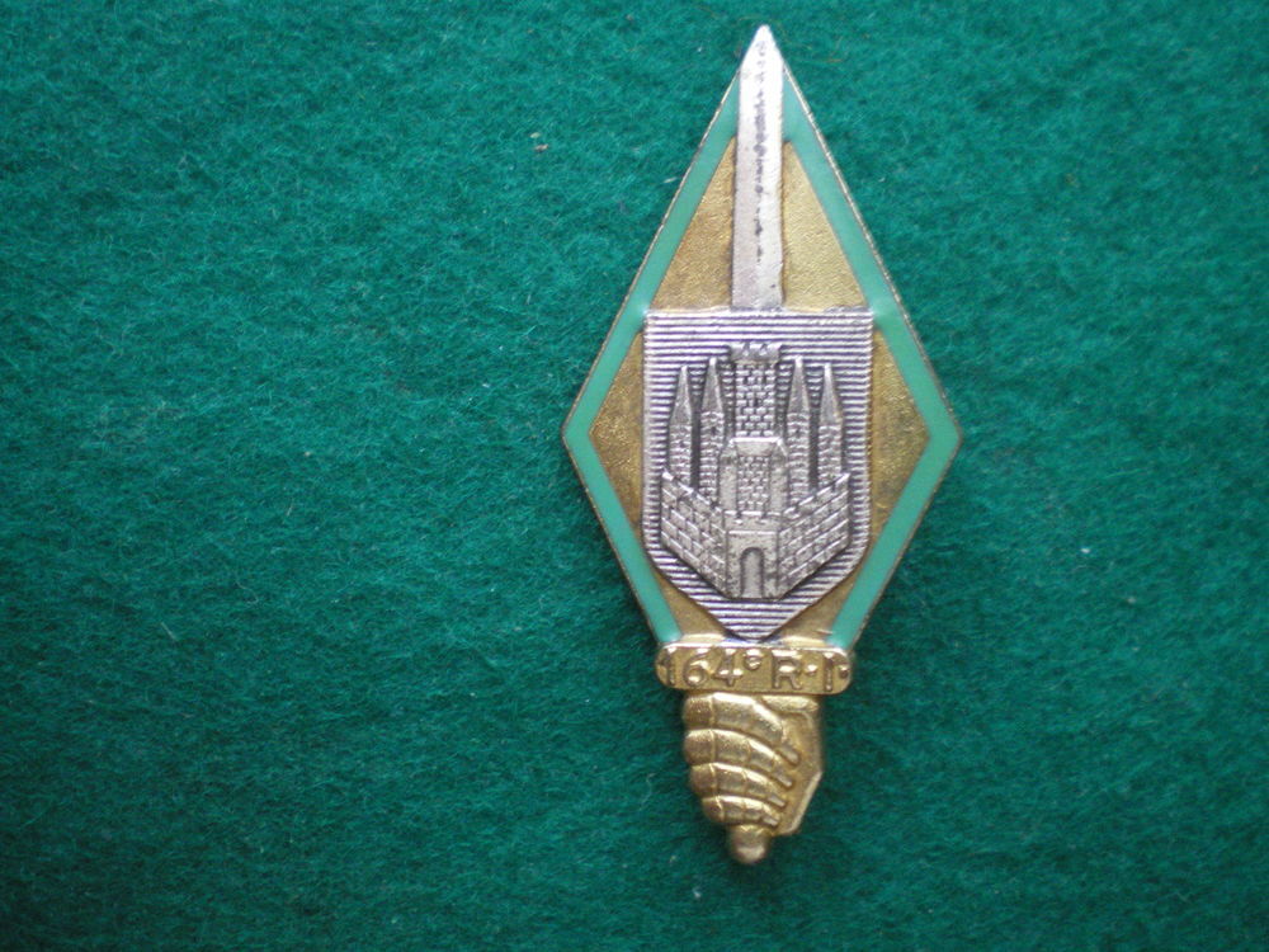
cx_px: 634
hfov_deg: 49.0
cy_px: 476
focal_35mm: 38
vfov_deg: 37.7
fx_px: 1393
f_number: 3.1
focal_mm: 6.3
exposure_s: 1/15
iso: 400
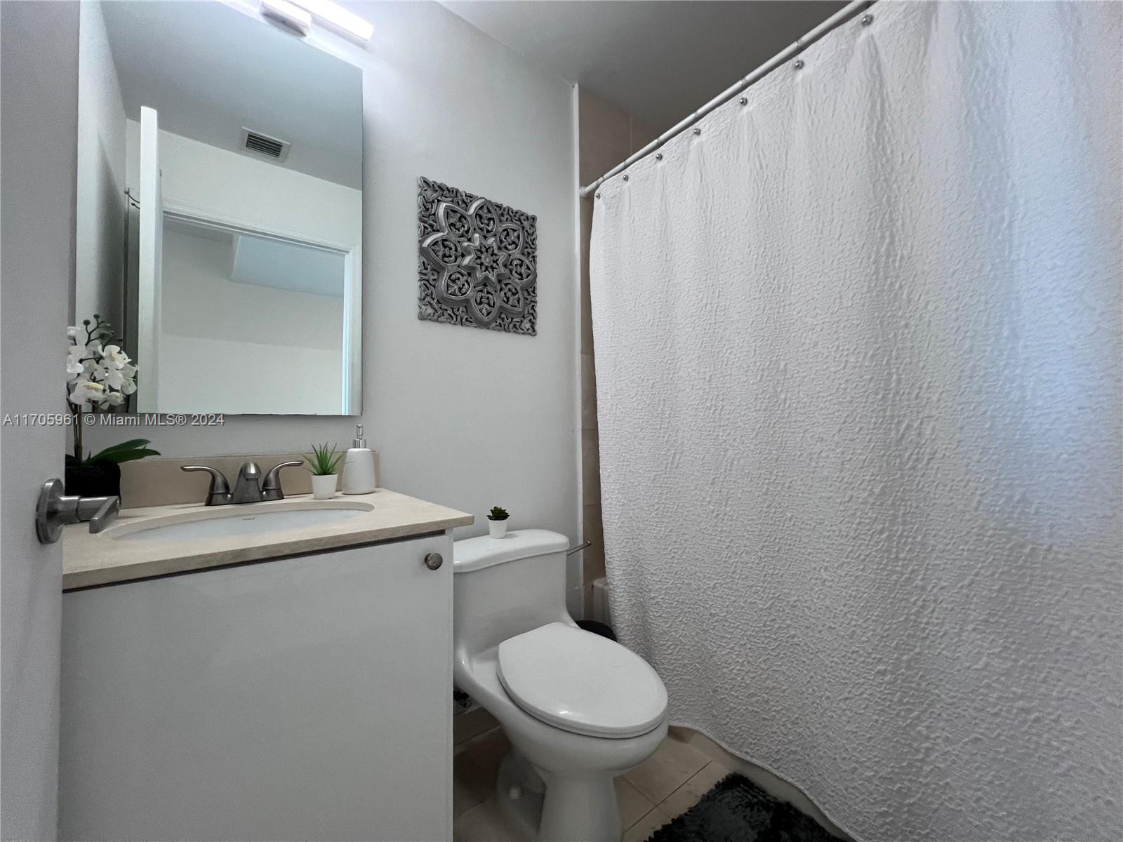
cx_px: 562
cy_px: 421
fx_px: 422
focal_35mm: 13
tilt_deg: +1.1
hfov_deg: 106.2
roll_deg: -0.2
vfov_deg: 89.9
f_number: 1.8
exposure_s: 1/120
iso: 250
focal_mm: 1.57
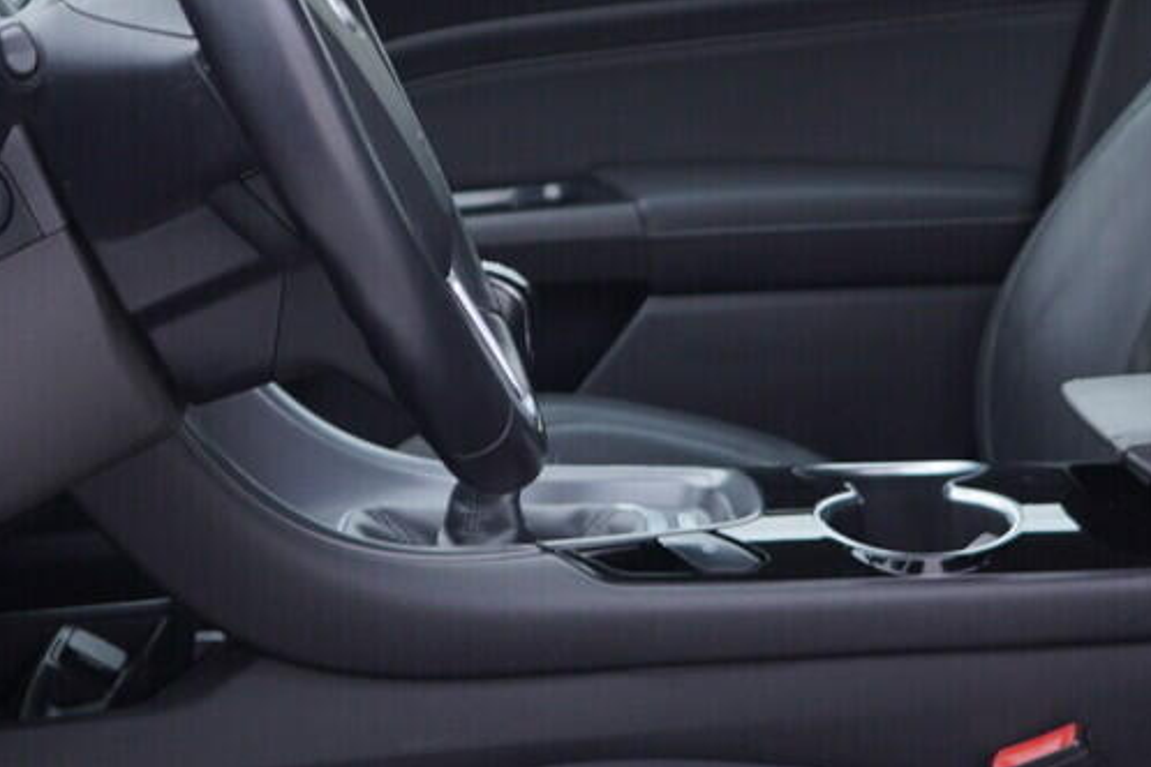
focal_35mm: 104
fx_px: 3325
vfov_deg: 13.1
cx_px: 610
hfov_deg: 19.6
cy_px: 69
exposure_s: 1/50
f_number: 3.2
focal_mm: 24
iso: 125
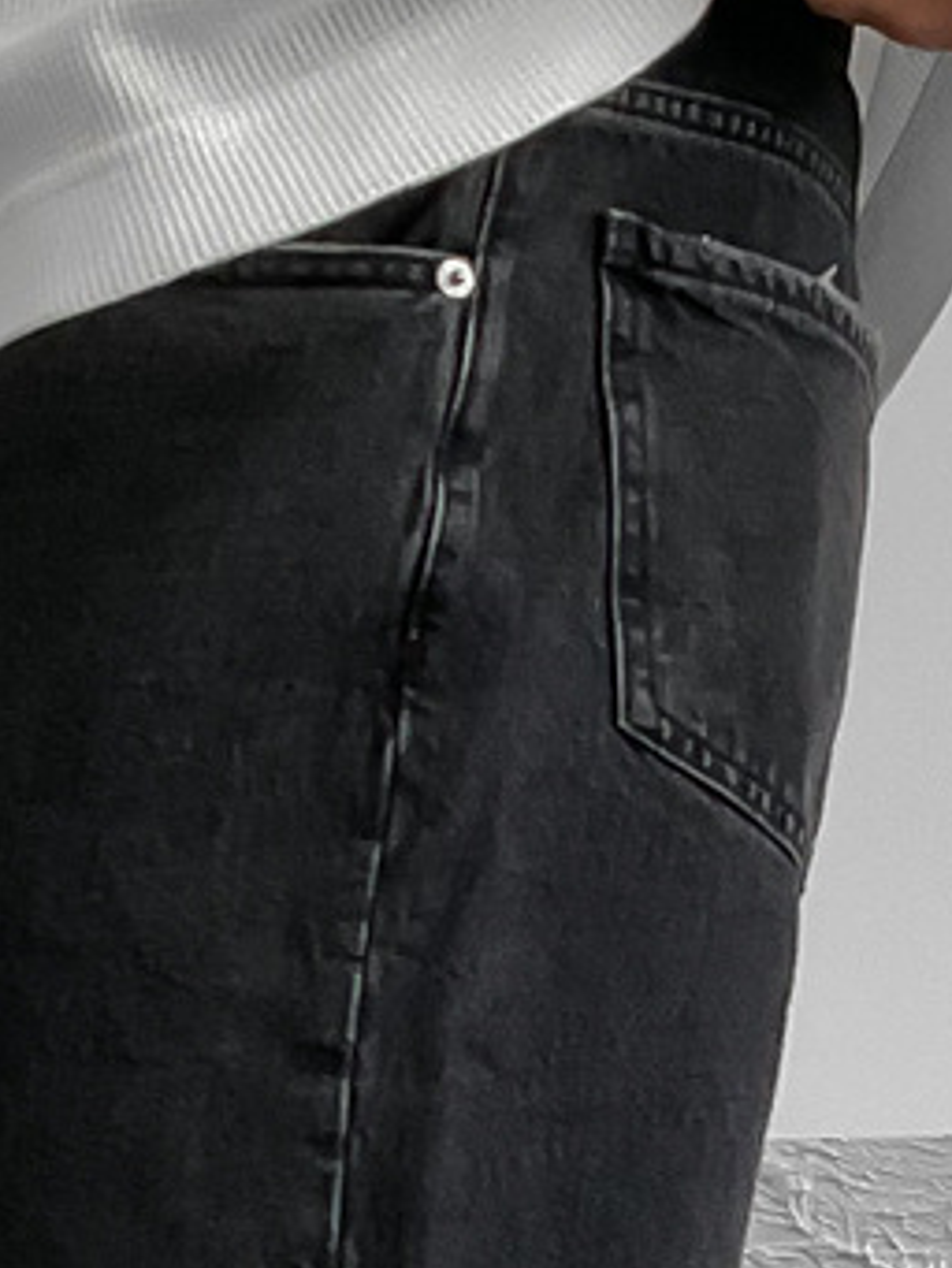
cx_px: 264
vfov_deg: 14.0
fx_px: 4984
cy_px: 1599
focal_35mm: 136
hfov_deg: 10.9
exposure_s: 1/110
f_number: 1.8
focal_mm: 3
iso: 64
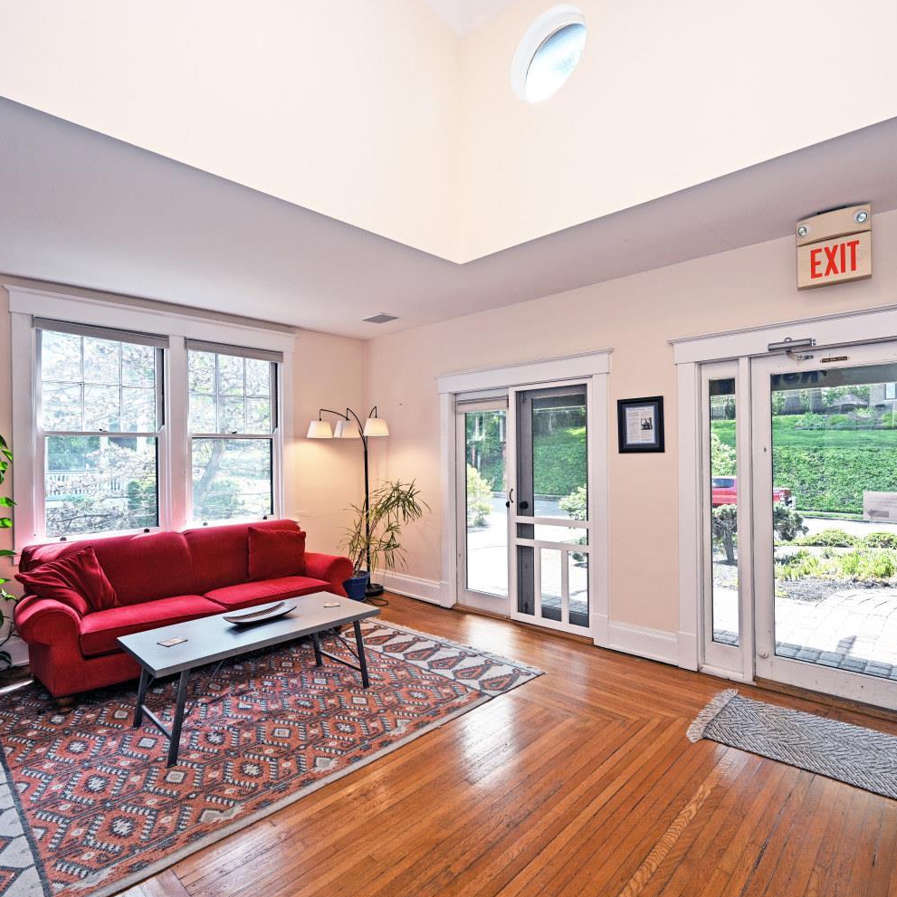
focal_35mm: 18
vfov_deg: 80.7
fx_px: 528
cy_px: 451
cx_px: 474
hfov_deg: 80.6
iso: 200
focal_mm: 14
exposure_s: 1/80
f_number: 4.5
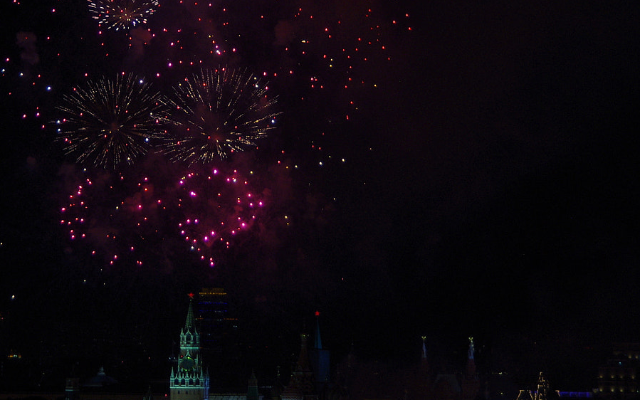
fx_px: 4396
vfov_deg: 5.2
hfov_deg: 8.3
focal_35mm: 252
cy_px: 148
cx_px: 223
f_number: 5.6
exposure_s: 1/25
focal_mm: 92.5
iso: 200
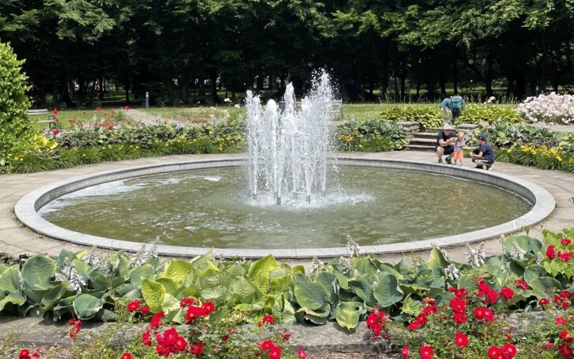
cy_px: 151
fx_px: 610
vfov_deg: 32.7
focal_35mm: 39
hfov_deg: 50.4
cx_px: 285
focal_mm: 4.2
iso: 32
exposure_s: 1/1855
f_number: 1.6
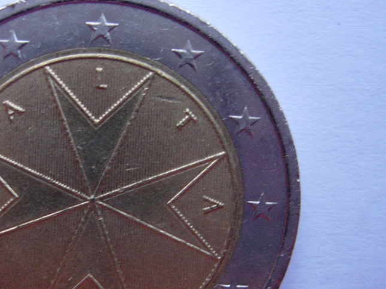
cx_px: 100
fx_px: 680
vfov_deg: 23.9
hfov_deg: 31.2
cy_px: 204
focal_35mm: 61
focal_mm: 7.8
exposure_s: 1/29.3
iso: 200
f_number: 2.8
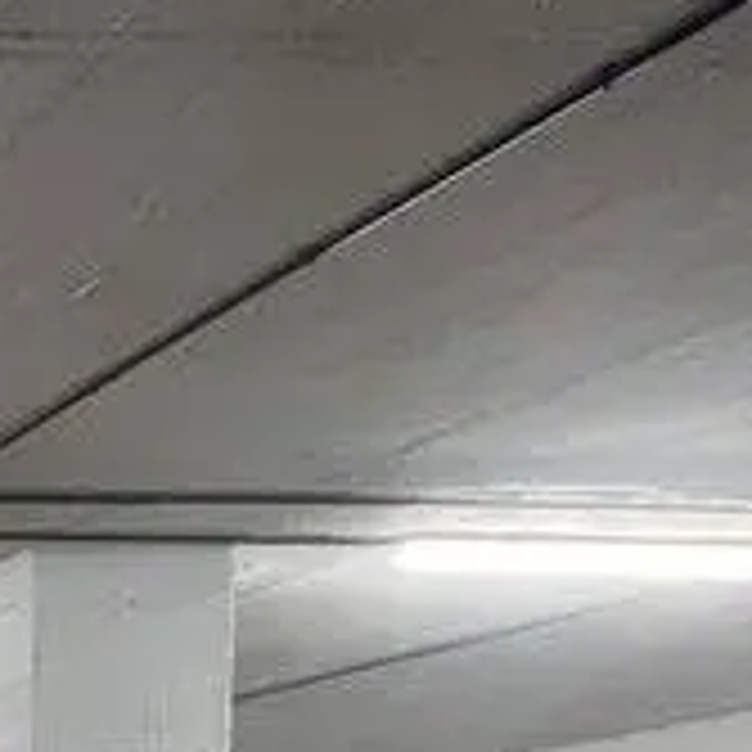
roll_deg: -1.8
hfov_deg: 16.9
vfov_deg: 26.1
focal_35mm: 55
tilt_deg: -0.1
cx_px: -910
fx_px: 1352
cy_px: 1000
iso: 320
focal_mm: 1.57
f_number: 1.8
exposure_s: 1/50
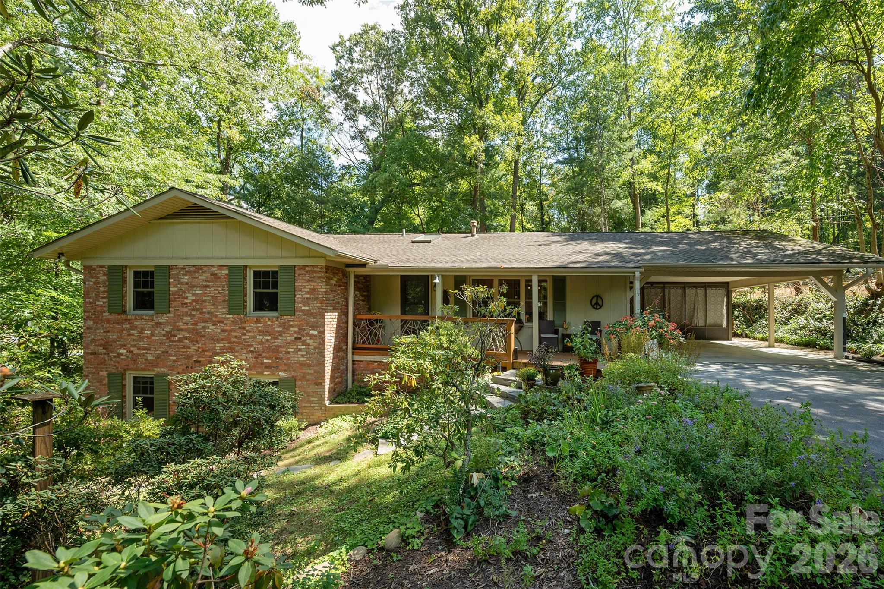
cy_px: 294
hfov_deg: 104.3
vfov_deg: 81.2
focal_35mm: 14
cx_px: 442
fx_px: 344
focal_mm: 14
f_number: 7.1
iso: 320
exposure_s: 1/160
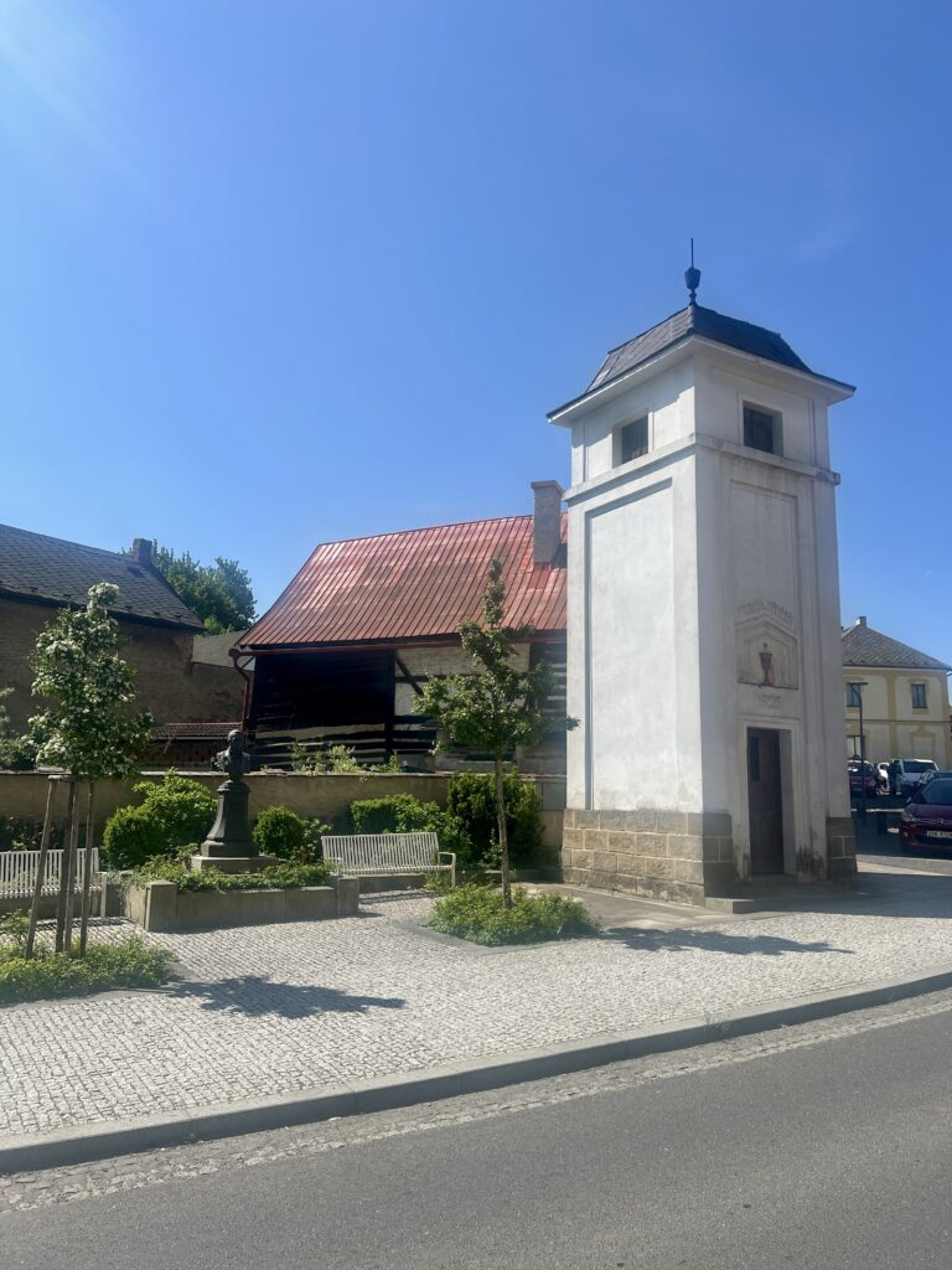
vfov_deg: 67.3
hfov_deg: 53.1
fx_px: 953
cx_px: 476
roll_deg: -3.3
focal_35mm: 26
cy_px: 635
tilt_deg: +8.2
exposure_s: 1/5076
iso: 50
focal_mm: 5.7
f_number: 1.5
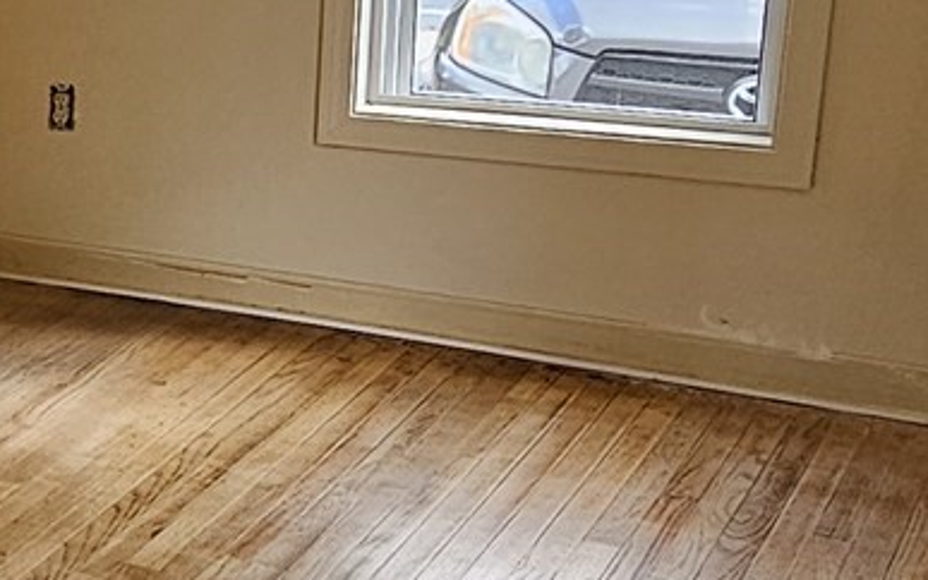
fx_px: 1847
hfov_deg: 24.1
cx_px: -336
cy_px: 247
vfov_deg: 17.9
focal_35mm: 73
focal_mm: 2.2
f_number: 2.2
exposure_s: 1/60
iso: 80
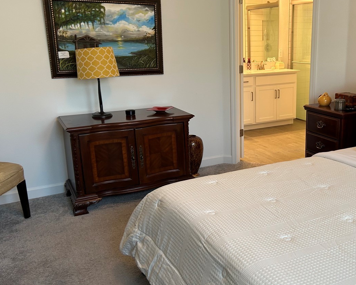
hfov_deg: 45.8
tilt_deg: -14.7
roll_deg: +0.6
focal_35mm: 39
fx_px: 411
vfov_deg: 38.2
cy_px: 146
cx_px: 249
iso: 64
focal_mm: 5.7
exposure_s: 1/60
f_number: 1.5
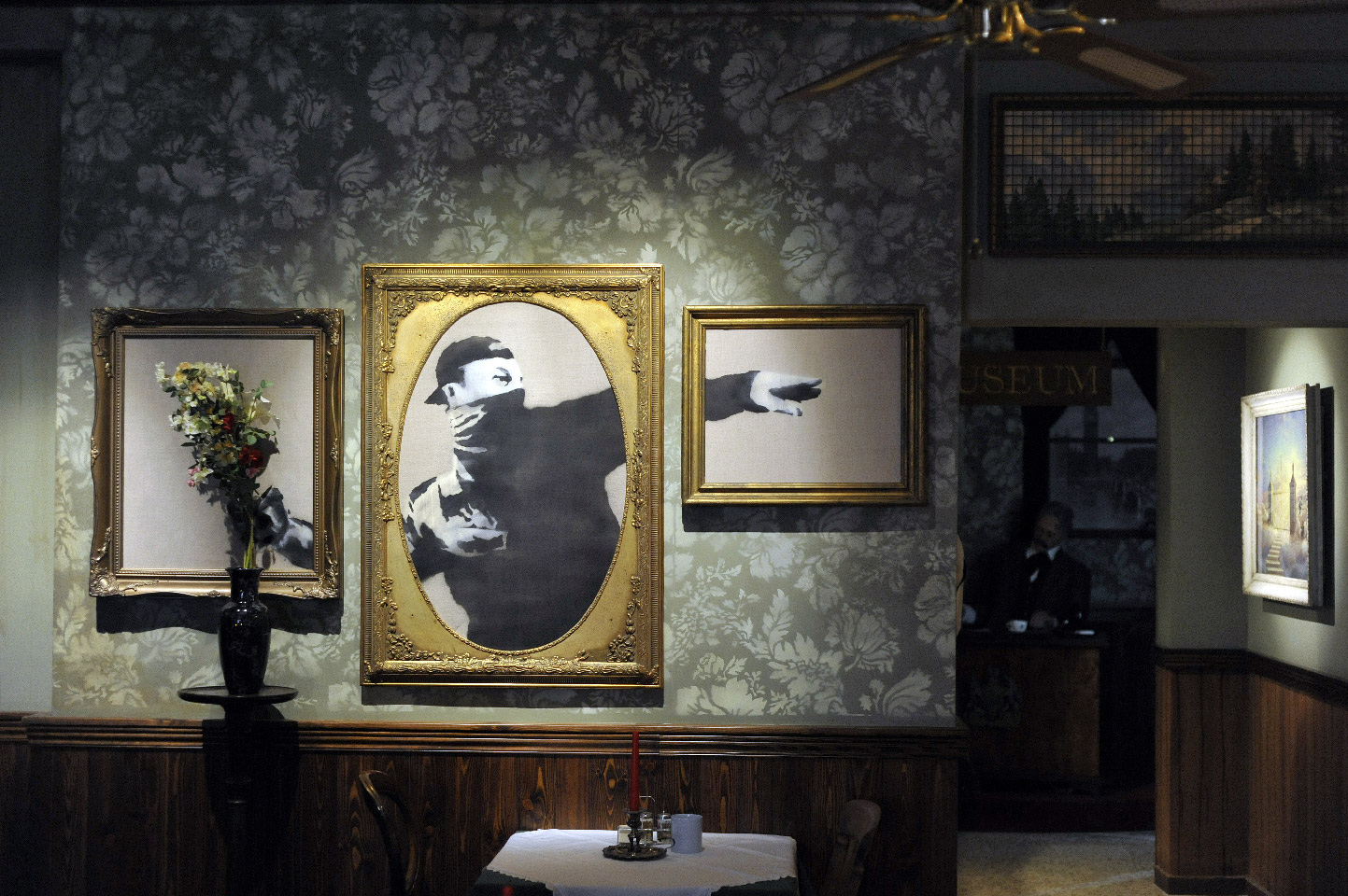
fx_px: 1871
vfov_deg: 27.0
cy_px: 448
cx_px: 674
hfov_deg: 39.6
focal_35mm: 50
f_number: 2.8
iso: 2000
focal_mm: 50
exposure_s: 1/160
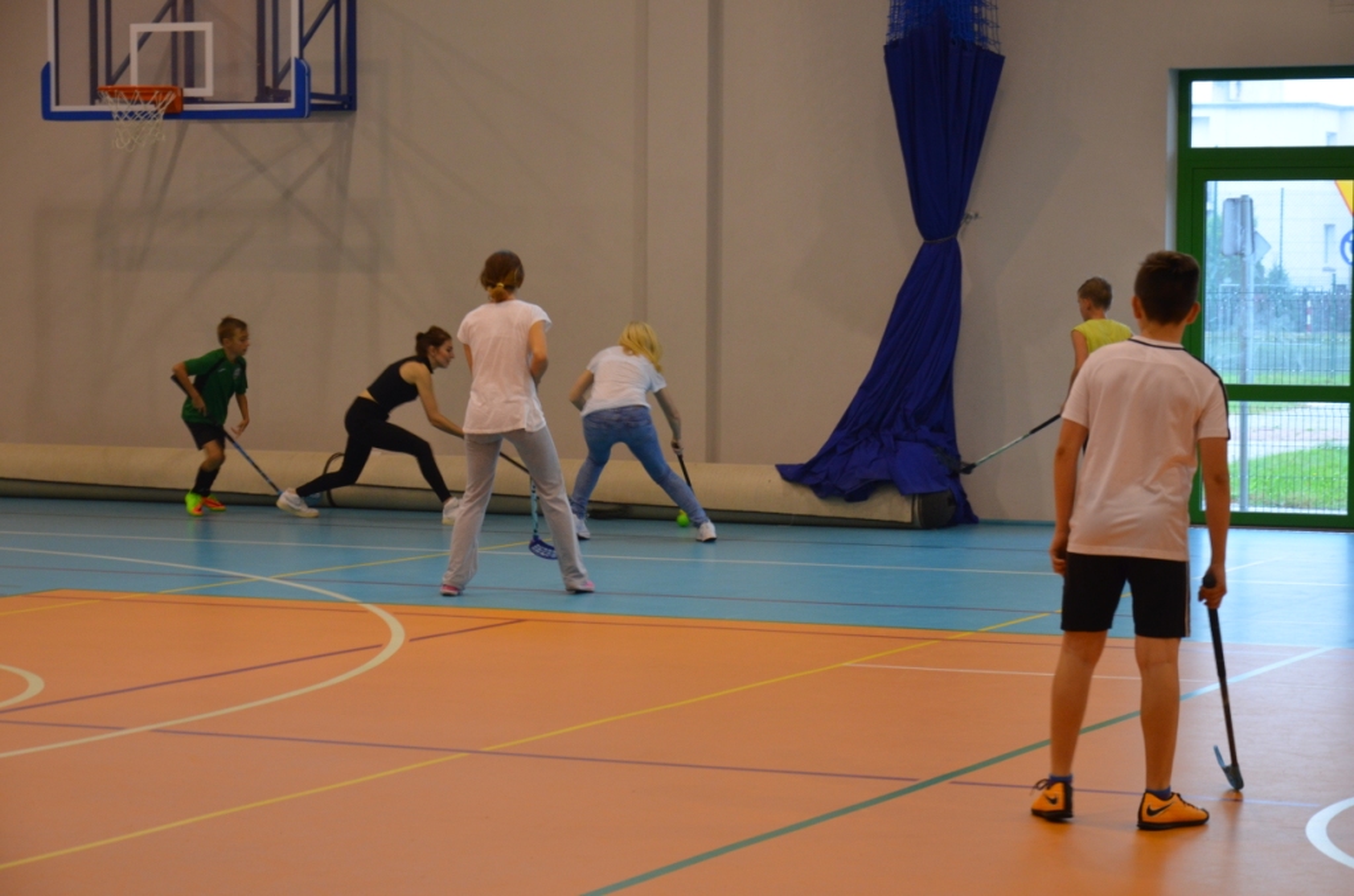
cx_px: 677
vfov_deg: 13.8
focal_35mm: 99
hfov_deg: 20.7
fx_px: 3715
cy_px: 448
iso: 800
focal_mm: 66
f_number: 5.3
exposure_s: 1/60
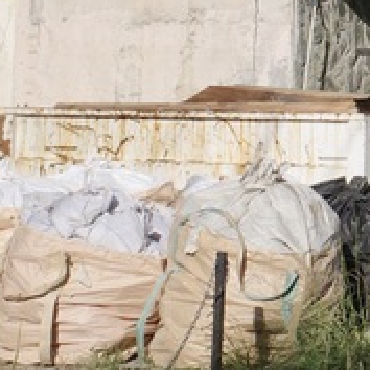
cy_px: -73
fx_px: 1766
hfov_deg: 11.1
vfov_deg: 11.7
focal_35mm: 146
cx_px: 677
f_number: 5.6
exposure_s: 1/1250
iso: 200
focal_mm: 18.3
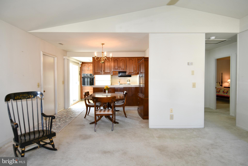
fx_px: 124
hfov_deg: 90.0
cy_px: 83
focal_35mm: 18
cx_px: 124
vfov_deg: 67.4
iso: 220
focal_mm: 12
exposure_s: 1/60
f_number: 4
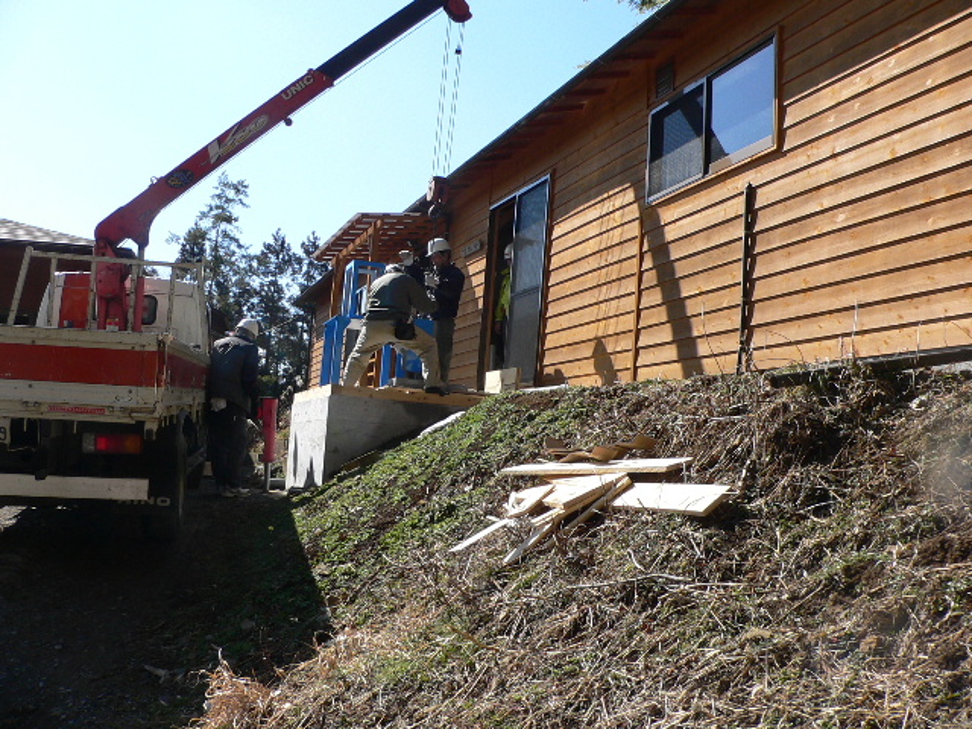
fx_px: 983
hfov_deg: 52.6
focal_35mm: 35
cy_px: 364
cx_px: 486
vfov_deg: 40.7
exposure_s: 1/400
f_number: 4
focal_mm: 4.6
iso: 80
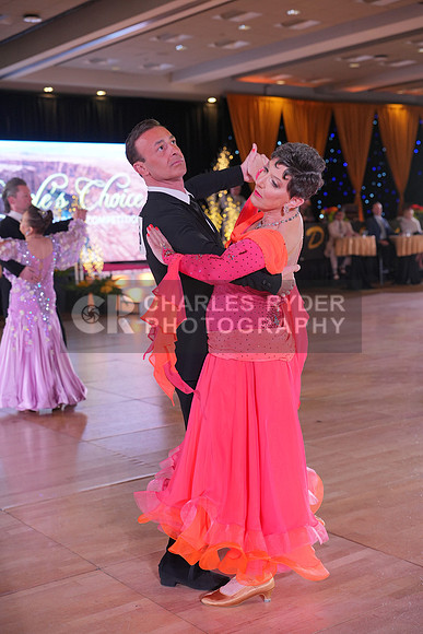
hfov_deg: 27.0
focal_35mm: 50
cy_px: 317
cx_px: 212
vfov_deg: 39.6
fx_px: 881
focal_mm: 50
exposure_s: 1/400
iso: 1250
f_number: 3.5
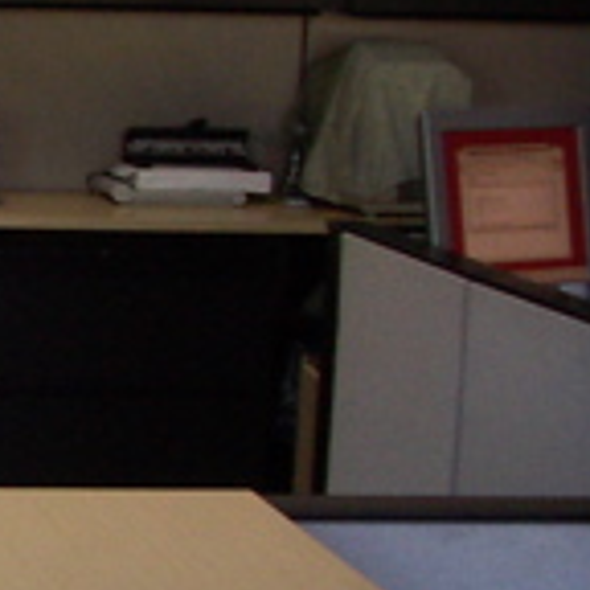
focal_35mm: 141
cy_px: 373
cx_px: -684
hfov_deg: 11.0
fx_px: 2719
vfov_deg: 12.4
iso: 100
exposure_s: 1/50
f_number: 2.8
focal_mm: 4.7
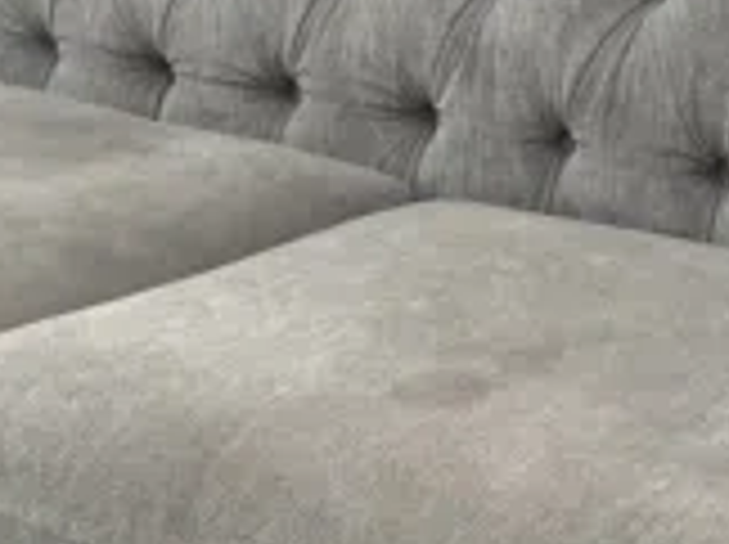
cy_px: 391
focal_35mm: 103
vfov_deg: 14.3
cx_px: 688
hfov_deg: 18.7
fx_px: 2166
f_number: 1.6
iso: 400
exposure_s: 1/50
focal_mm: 5.96
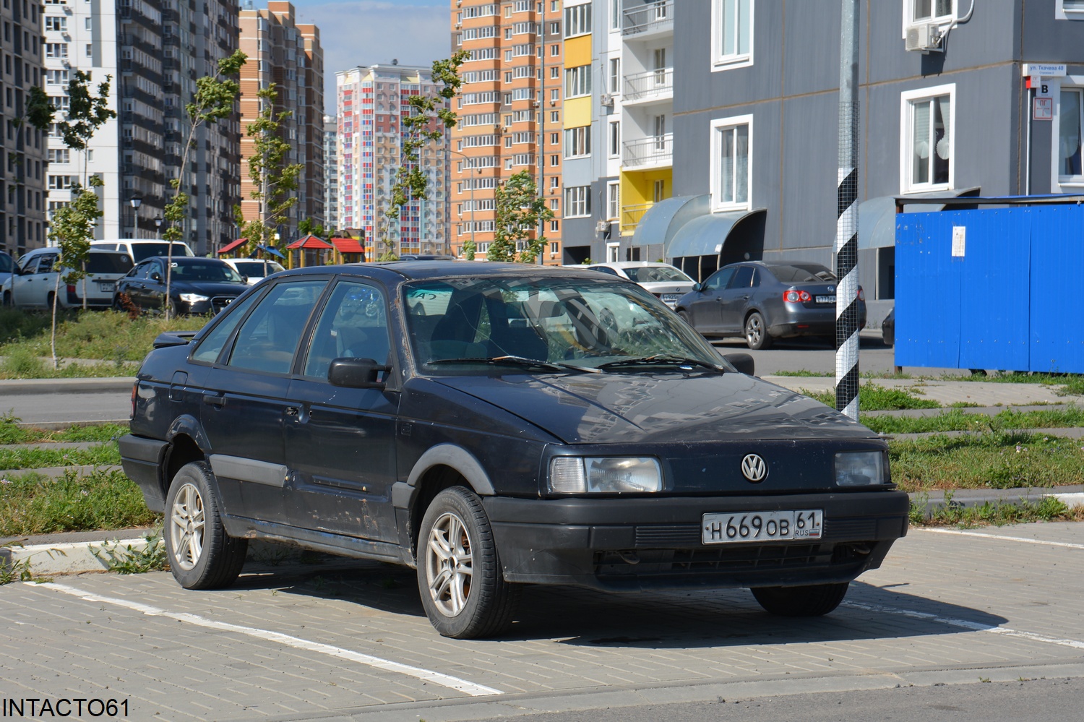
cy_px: 361
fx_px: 2799
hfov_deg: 21.9
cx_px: 542
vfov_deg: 14.7
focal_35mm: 93
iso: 100
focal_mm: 62
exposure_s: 1/250
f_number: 8
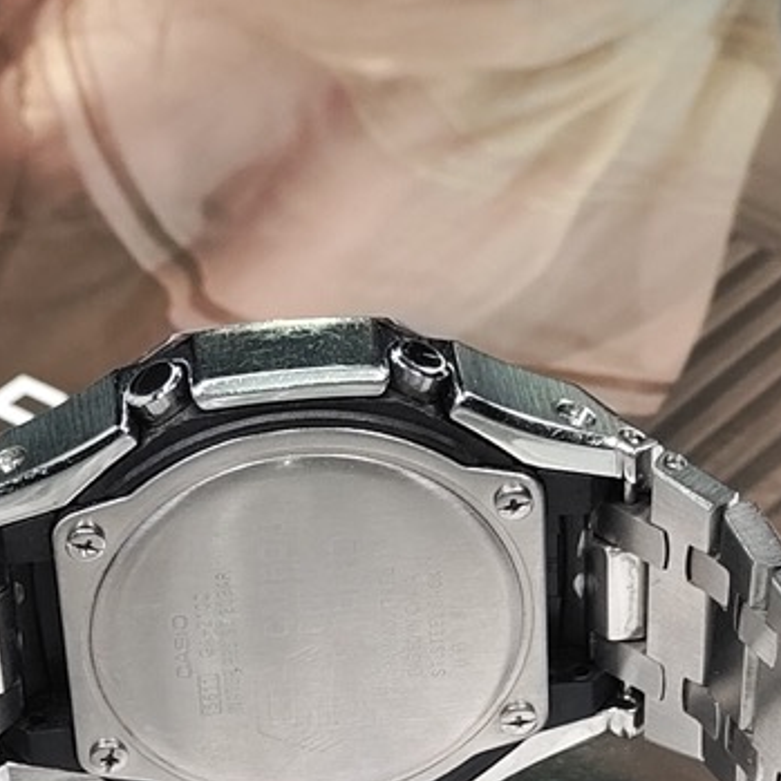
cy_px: 864
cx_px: 354
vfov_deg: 11.3
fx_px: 3880
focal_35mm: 152
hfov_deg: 11.5
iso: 86
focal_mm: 7.55
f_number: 2.08
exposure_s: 1/100
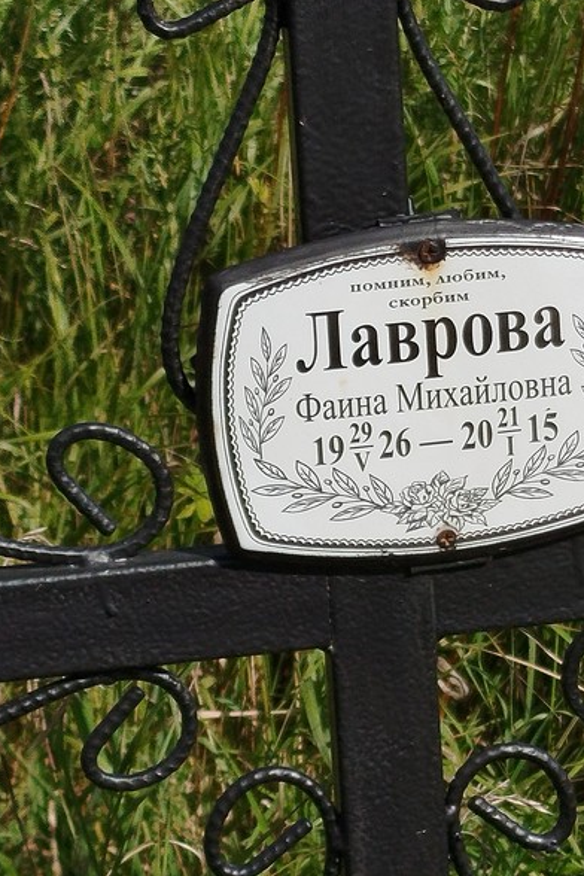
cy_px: 442
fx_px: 1411
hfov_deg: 23.0
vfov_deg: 34.5
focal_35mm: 58
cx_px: 492
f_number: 1.7
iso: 50
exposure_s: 1/1243
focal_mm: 5.31
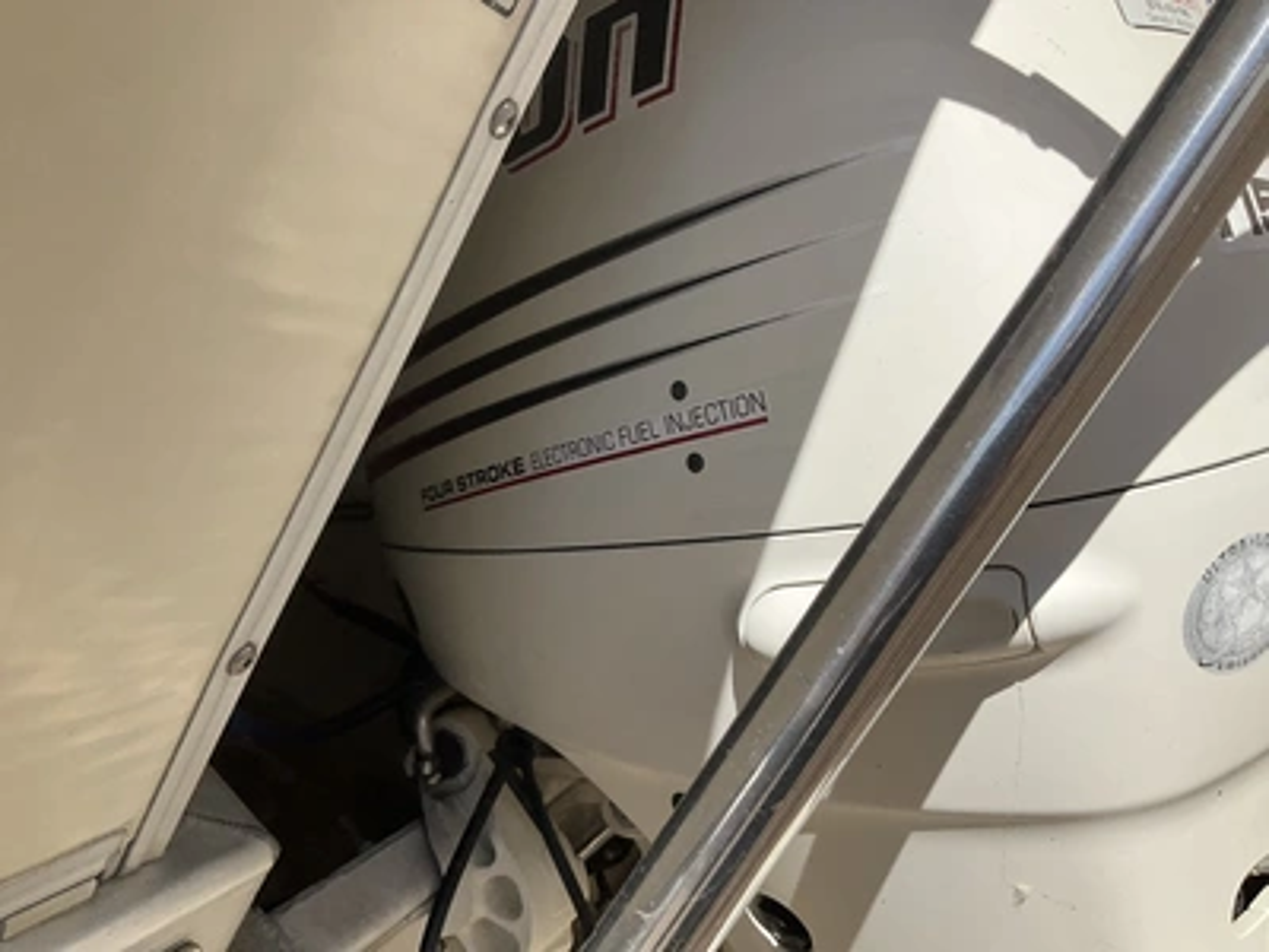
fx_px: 1063
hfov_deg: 61.7
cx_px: 634
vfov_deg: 48.2
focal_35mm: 29
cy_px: 476
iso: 25
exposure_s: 1/2320
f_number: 1.8
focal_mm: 3
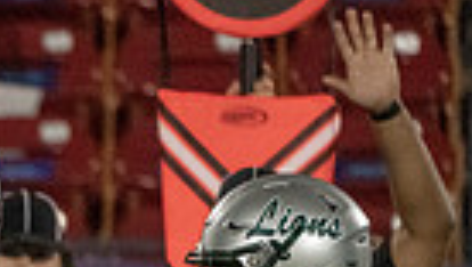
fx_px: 25825
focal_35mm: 2061
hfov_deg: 1.0
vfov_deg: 0.6
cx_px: -486
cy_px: 641
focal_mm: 400
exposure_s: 1/1250
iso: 10000
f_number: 5.6
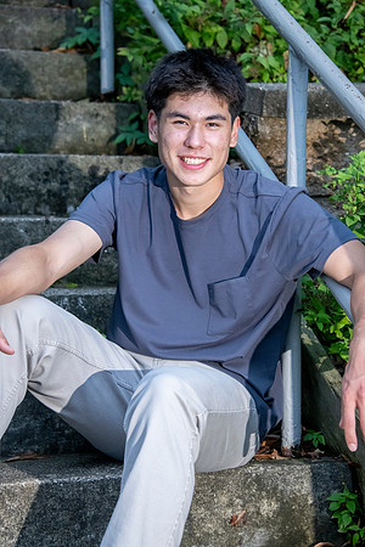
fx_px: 1399
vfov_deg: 22.1
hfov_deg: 14.9
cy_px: 274
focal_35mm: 92
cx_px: 182
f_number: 6.3
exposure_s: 1/160
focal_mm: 92
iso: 5000
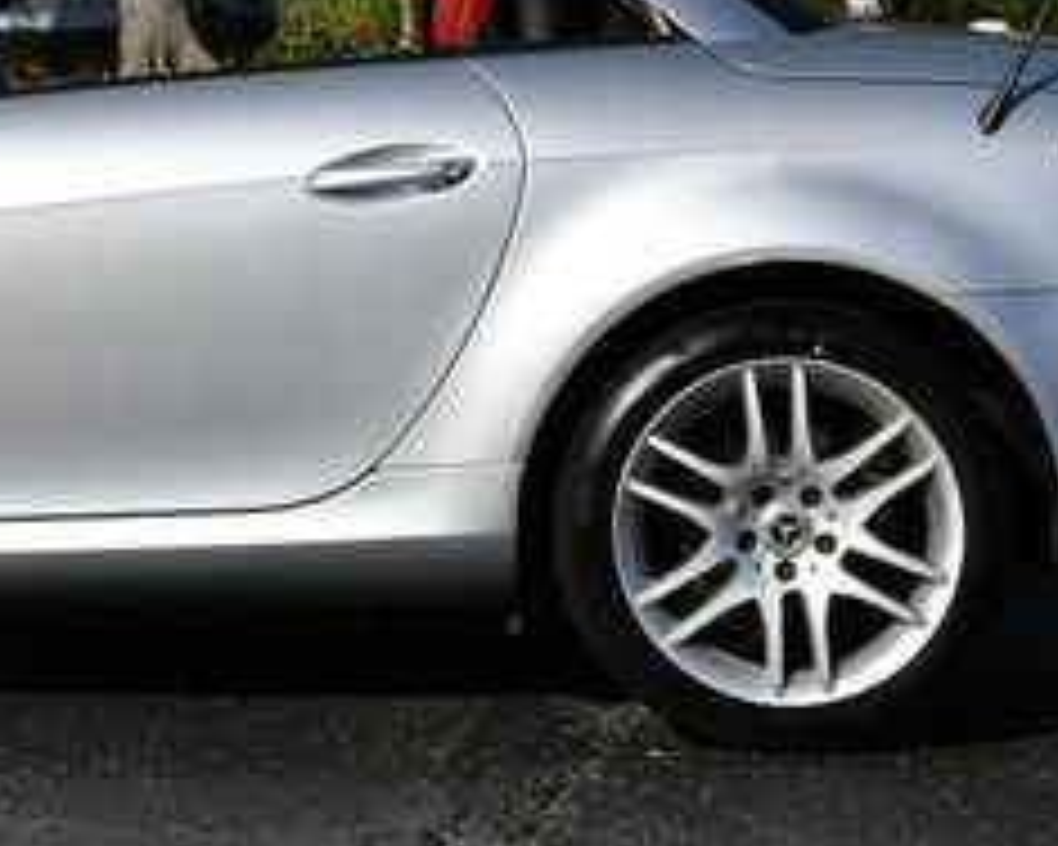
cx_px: -5
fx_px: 3851
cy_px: 14
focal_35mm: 123
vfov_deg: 12.4
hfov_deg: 15.4
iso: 100
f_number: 10
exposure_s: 1/400
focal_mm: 24
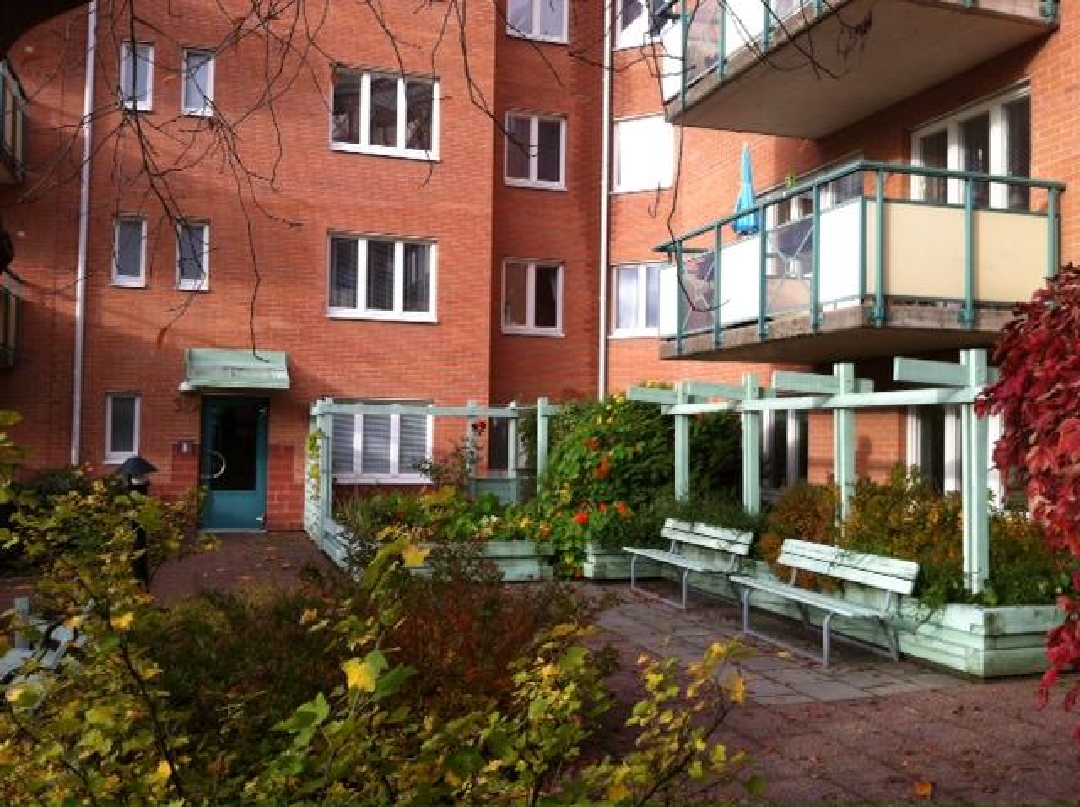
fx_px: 1090
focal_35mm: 35
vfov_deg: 40.6
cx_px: 540
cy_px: 404
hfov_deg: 52.7
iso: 80
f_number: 2.8
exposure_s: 1/432
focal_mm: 3.85
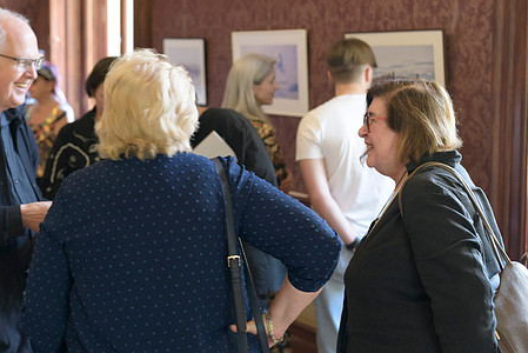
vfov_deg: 20.0
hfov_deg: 29.4
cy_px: 155
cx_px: 169
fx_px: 998
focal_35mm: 68
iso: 2500
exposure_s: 1/100
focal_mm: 48
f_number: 3.5
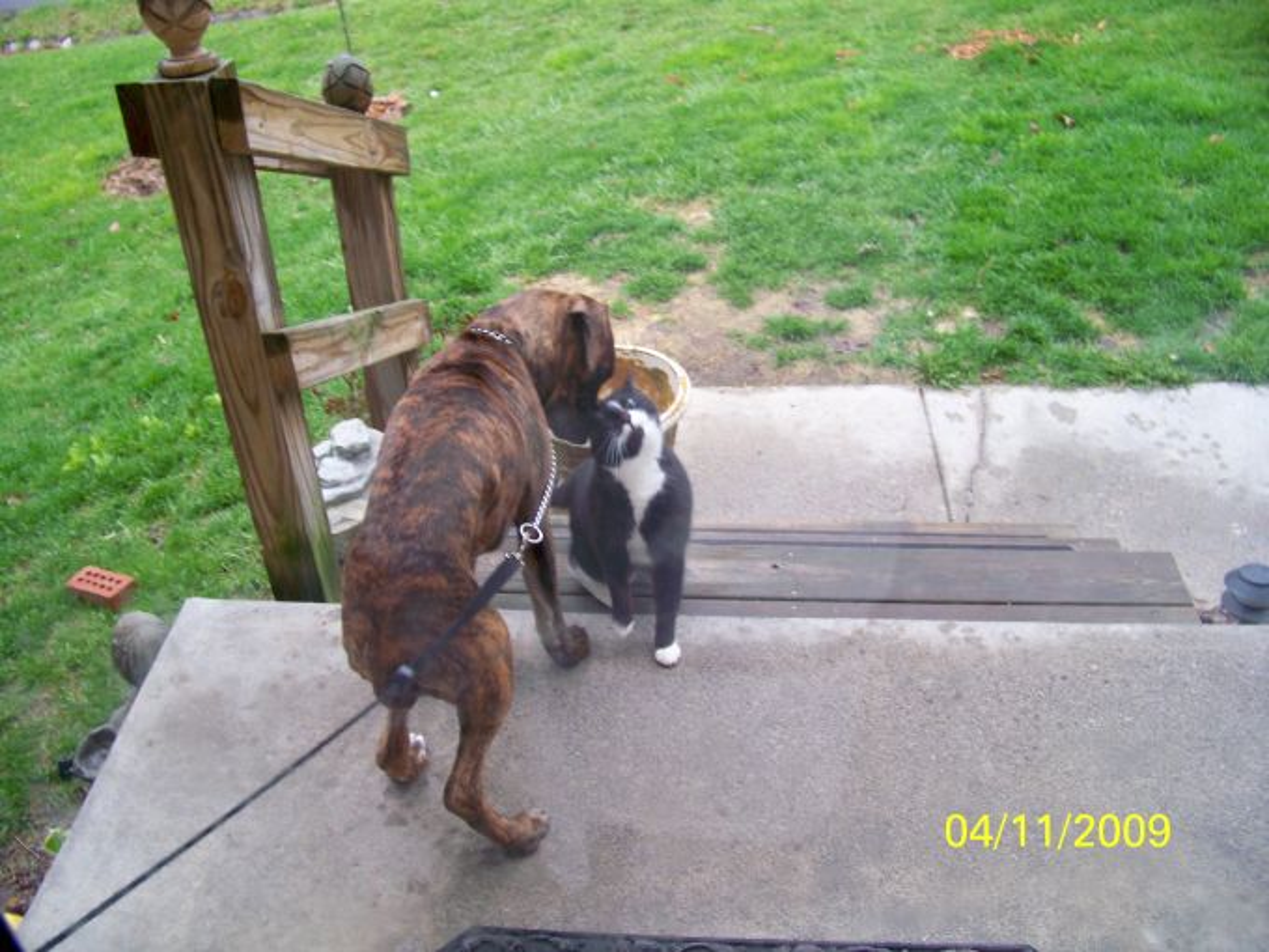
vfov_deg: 42.9
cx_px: 634
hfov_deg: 55.4
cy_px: 476
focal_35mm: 33
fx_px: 1210
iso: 80
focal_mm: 5.85
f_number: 2.8
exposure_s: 1/40
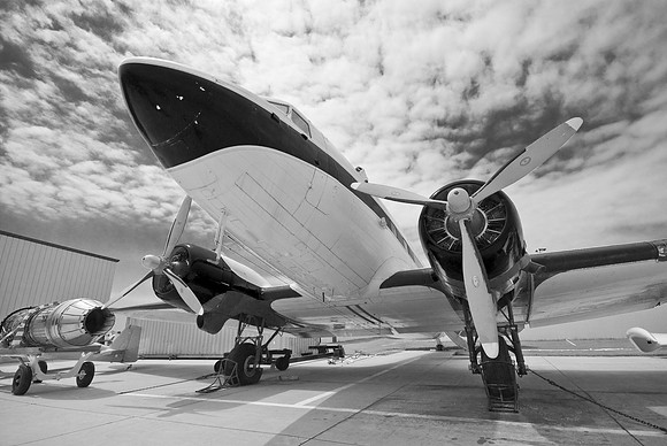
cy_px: 223
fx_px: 306
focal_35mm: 16
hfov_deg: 94.9
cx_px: 334
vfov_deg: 72.2
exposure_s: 1/1000
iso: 200
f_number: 8
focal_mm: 11
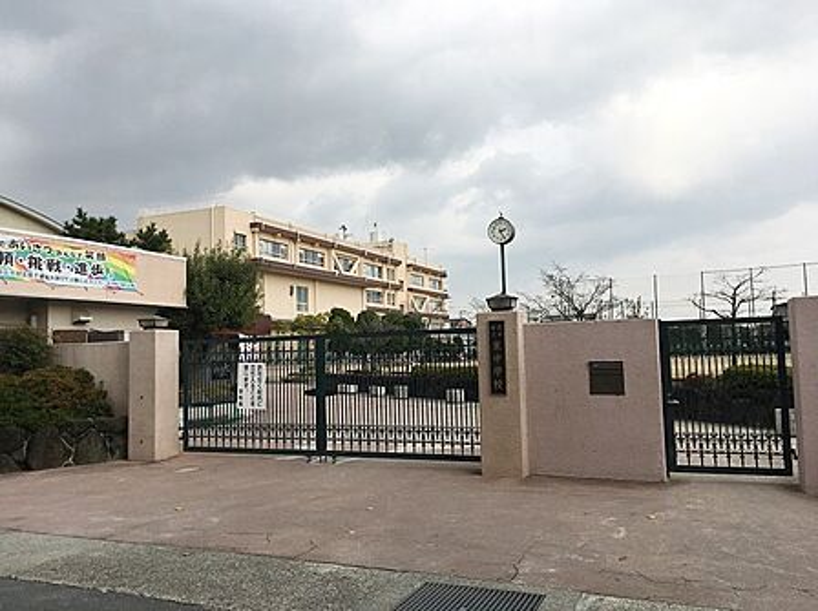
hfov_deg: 61.7
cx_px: 409
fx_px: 685
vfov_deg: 48.1
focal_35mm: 29
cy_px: 306
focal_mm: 4.15
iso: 25
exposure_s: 1/874
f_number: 2.2
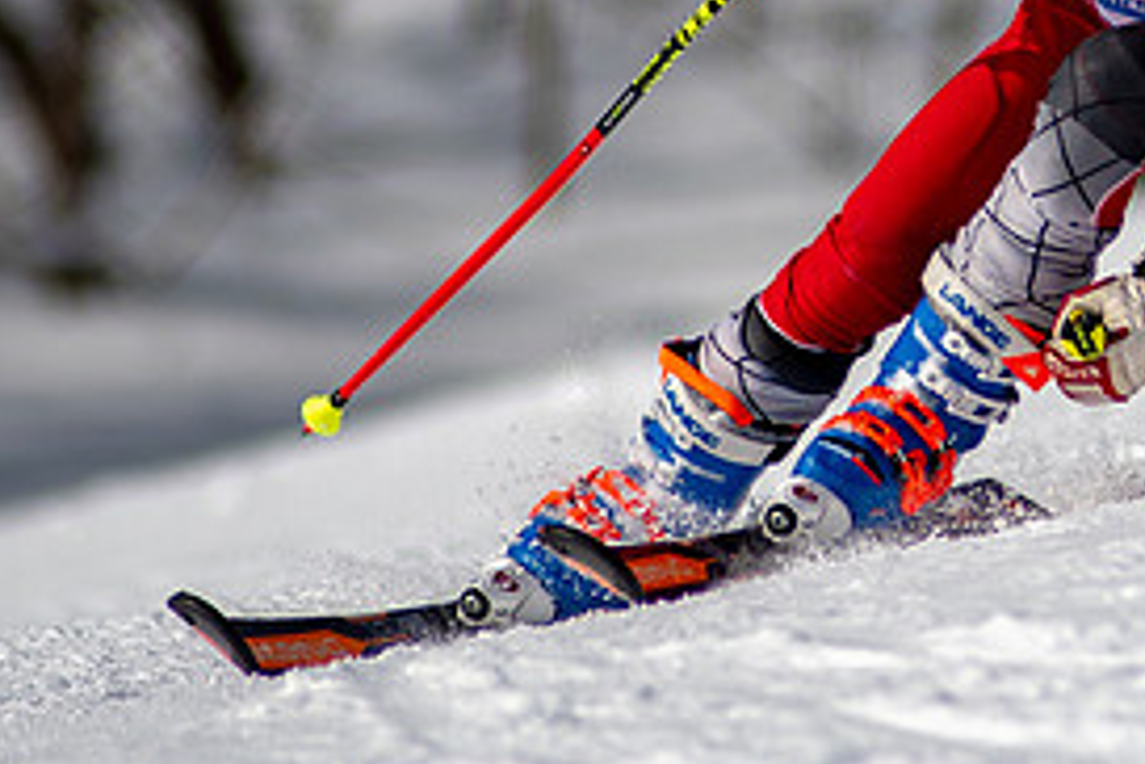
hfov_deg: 1.8
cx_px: 1221
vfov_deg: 1.2
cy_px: -15
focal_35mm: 1125
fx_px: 35778
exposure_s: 1/8000
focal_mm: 300
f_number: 2.8
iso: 100
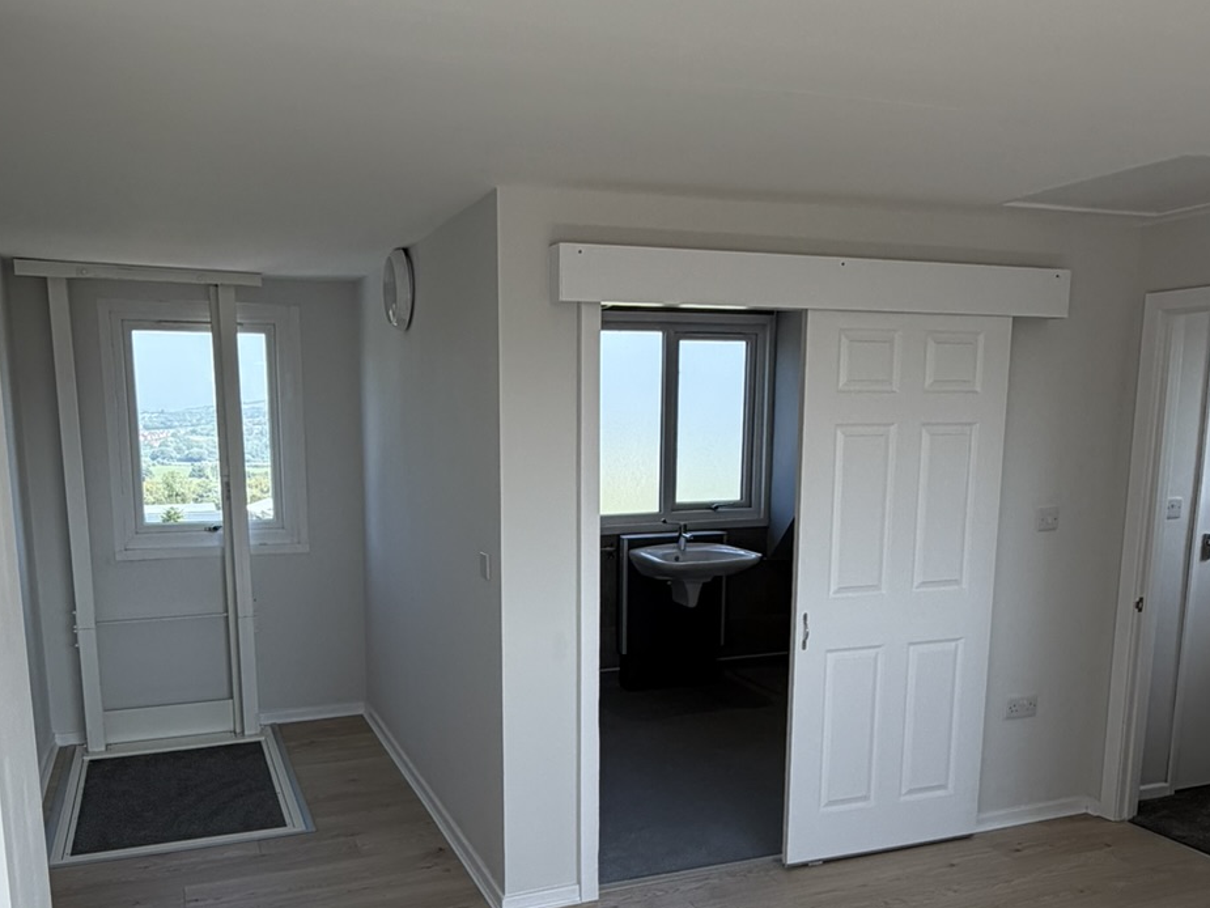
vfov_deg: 44.7
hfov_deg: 58.3
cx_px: 568
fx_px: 1084
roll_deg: +0.1
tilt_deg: -10.6
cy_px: 612
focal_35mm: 31
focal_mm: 2.22
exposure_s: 1/222
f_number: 2.2
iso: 40
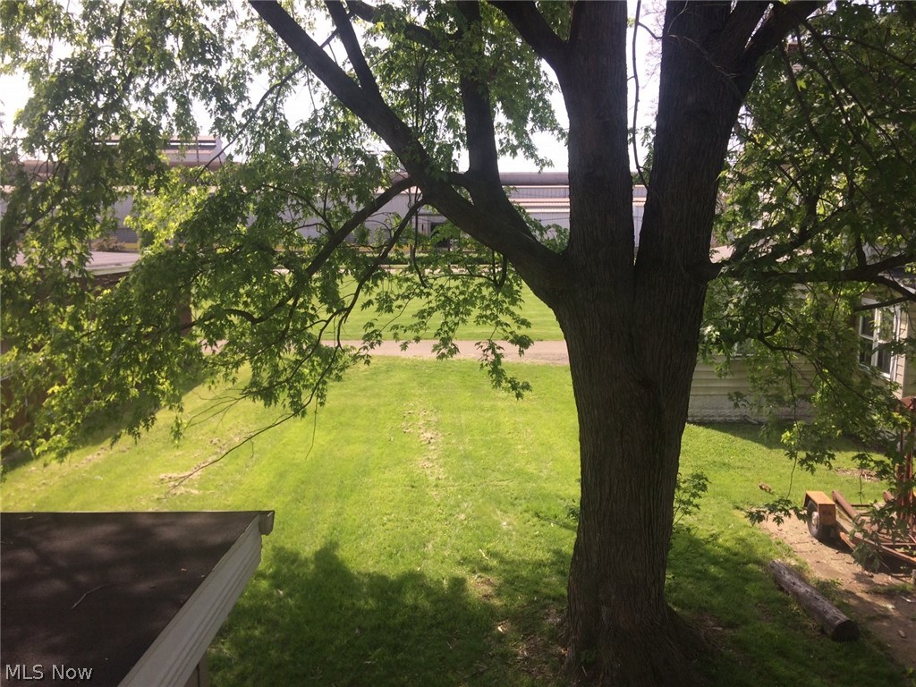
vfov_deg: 48.2
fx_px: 767
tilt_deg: -7.7
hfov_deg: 61.7
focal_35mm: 29
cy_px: 344
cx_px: 458
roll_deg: +1.3
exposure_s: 1/707
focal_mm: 4.15
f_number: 2.2
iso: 32
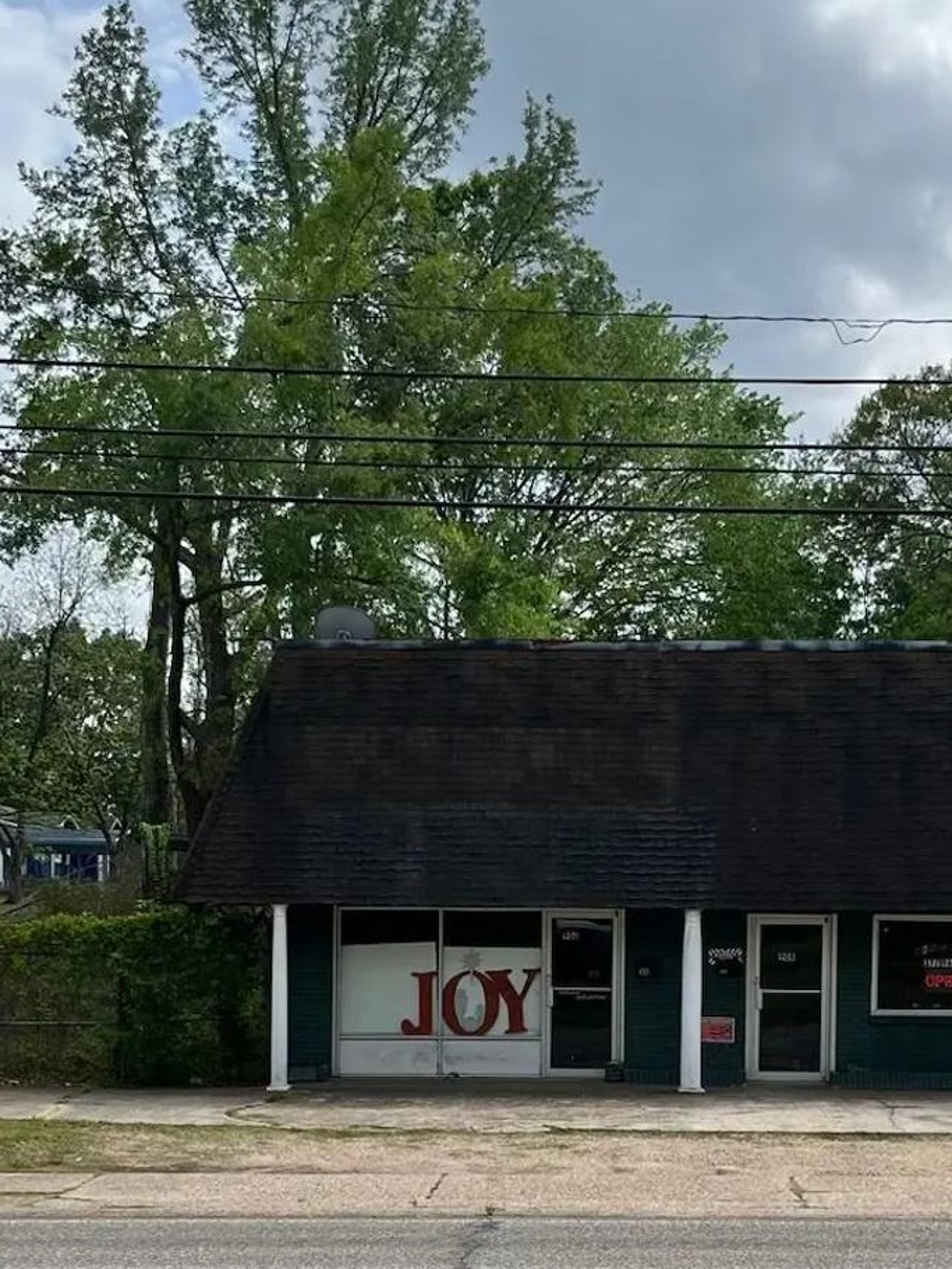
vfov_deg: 46.8
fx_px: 1429
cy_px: 881
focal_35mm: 39
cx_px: 652
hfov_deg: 36.4
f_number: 1.6
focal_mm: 5.1
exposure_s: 1/4149
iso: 50
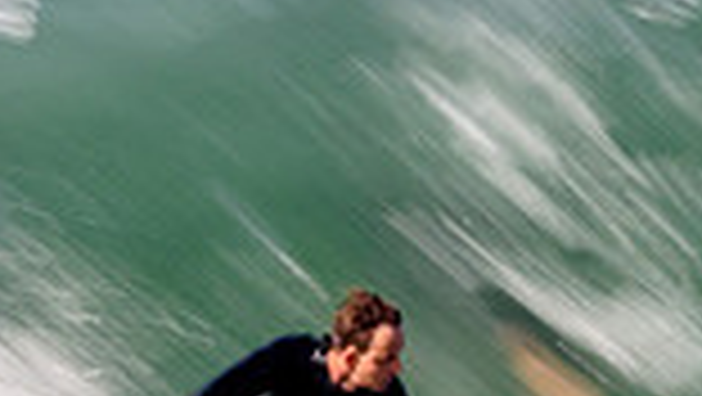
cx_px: 684
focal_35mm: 3789
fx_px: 70578
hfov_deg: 0.6
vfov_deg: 0.3
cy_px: 477
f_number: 18
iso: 100
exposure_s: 1/20
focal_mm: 440
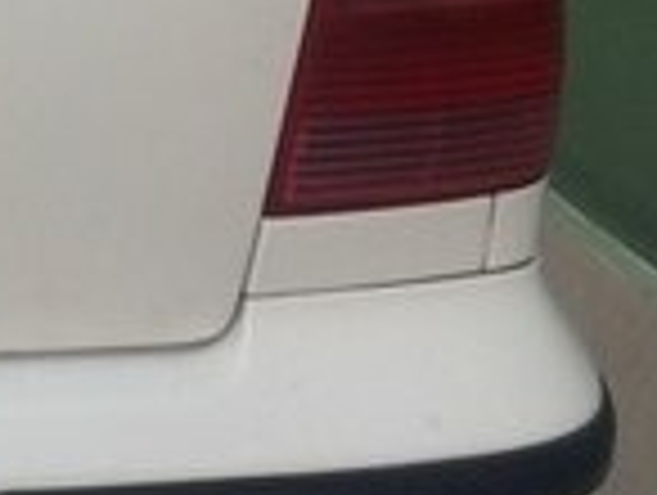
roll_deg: -2.3
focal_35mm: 131
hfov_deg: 13.3
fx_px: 2490
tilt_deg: -13.9
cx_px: -594
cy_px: -88
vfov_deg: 11.2
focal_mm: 4.15
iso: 32
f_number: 2.2
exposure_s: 1/820
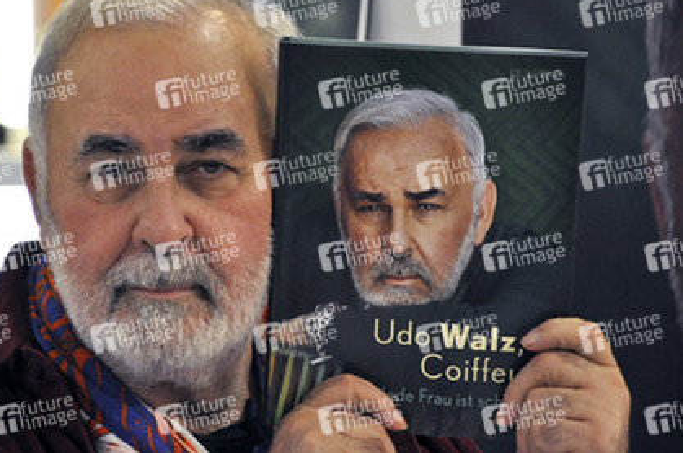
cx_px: 317
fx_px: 3429
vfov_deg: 7.6
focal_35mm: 181
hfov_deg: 11.4
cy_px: 212
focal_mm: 112
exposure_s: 1/80
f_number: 5.6
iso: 2500
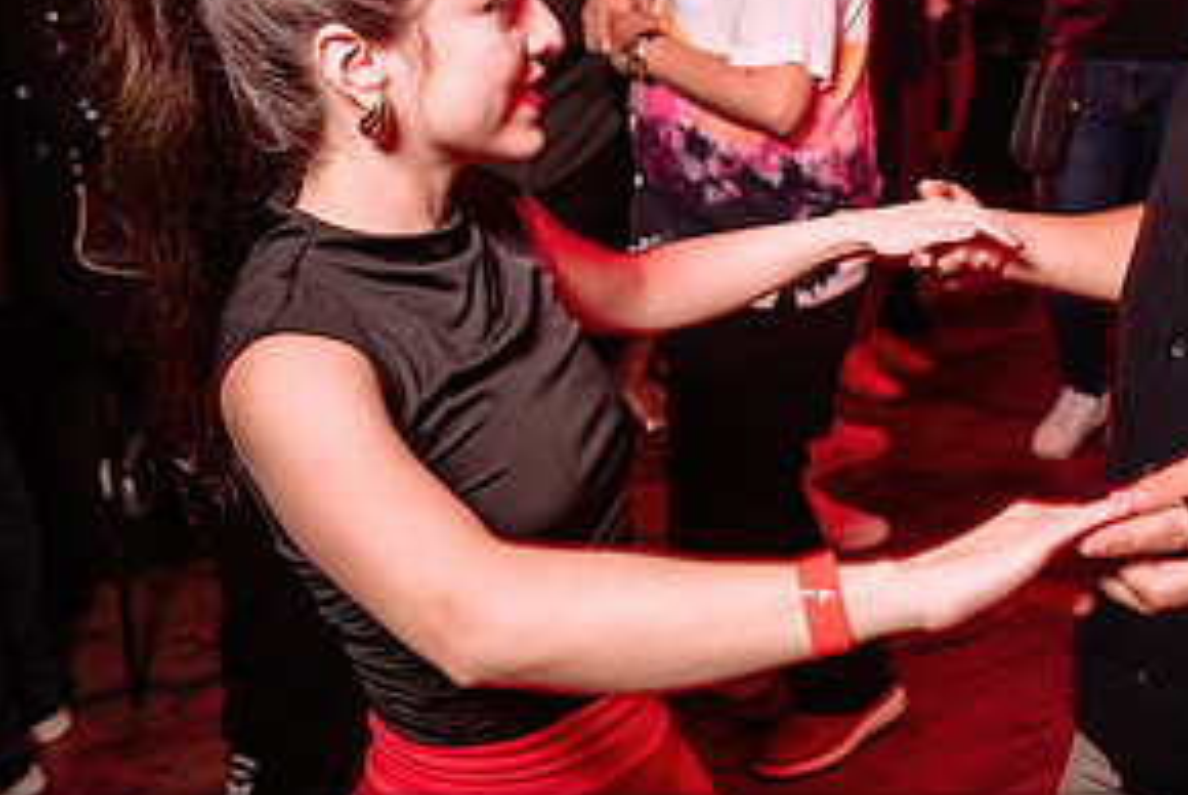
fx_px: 1652
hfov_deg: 38.9
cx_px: 837
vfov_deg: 27.0
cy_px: 333
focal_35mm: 50
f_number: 3.2
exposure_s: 1/30
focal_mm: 24
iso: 800
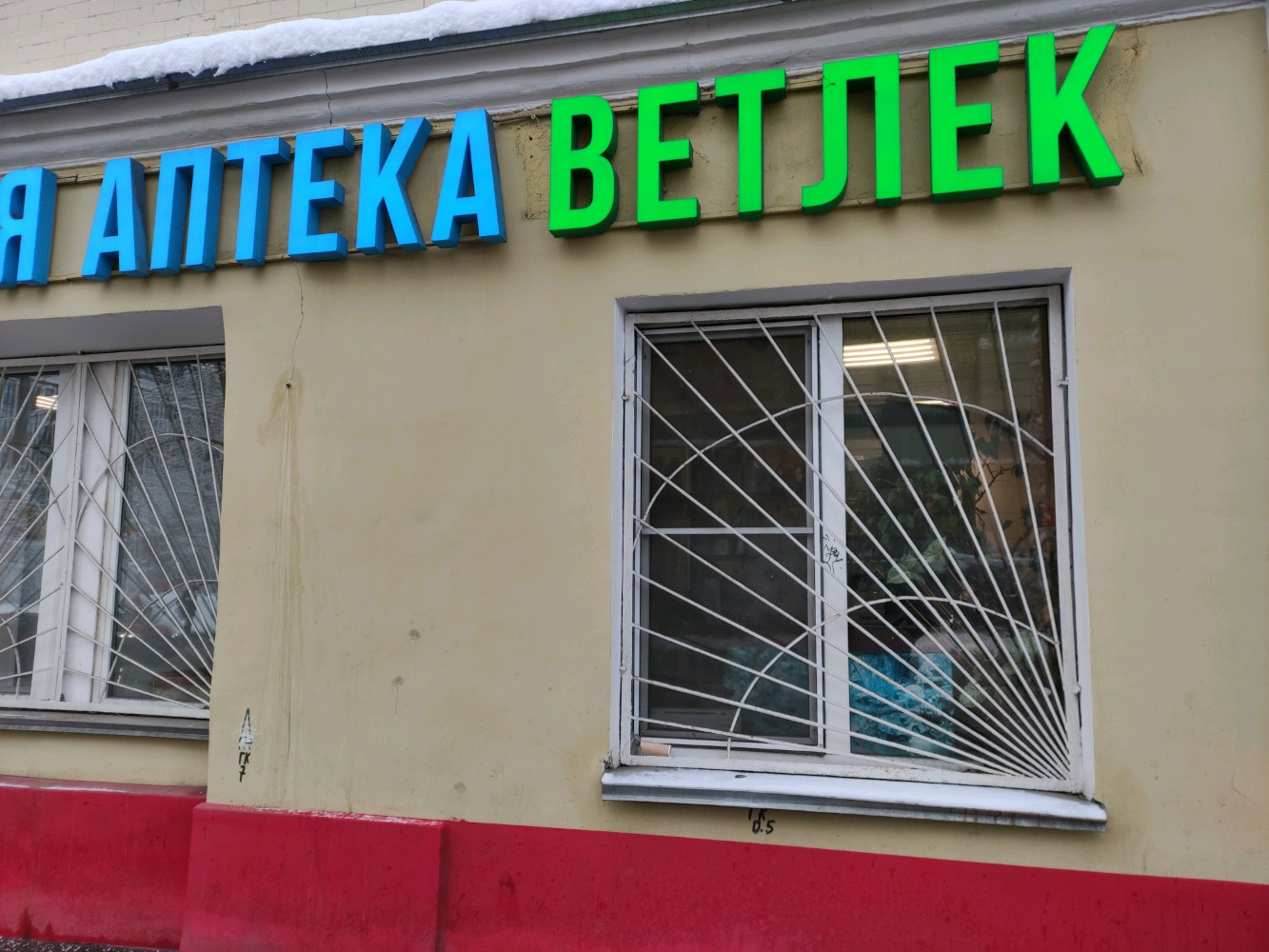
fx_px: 917
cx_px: 634
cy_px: 476
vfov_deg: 54.9
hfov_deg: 69.4
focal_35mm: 25
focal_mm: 5.43
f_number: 1.89
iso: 101
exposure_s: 1/100
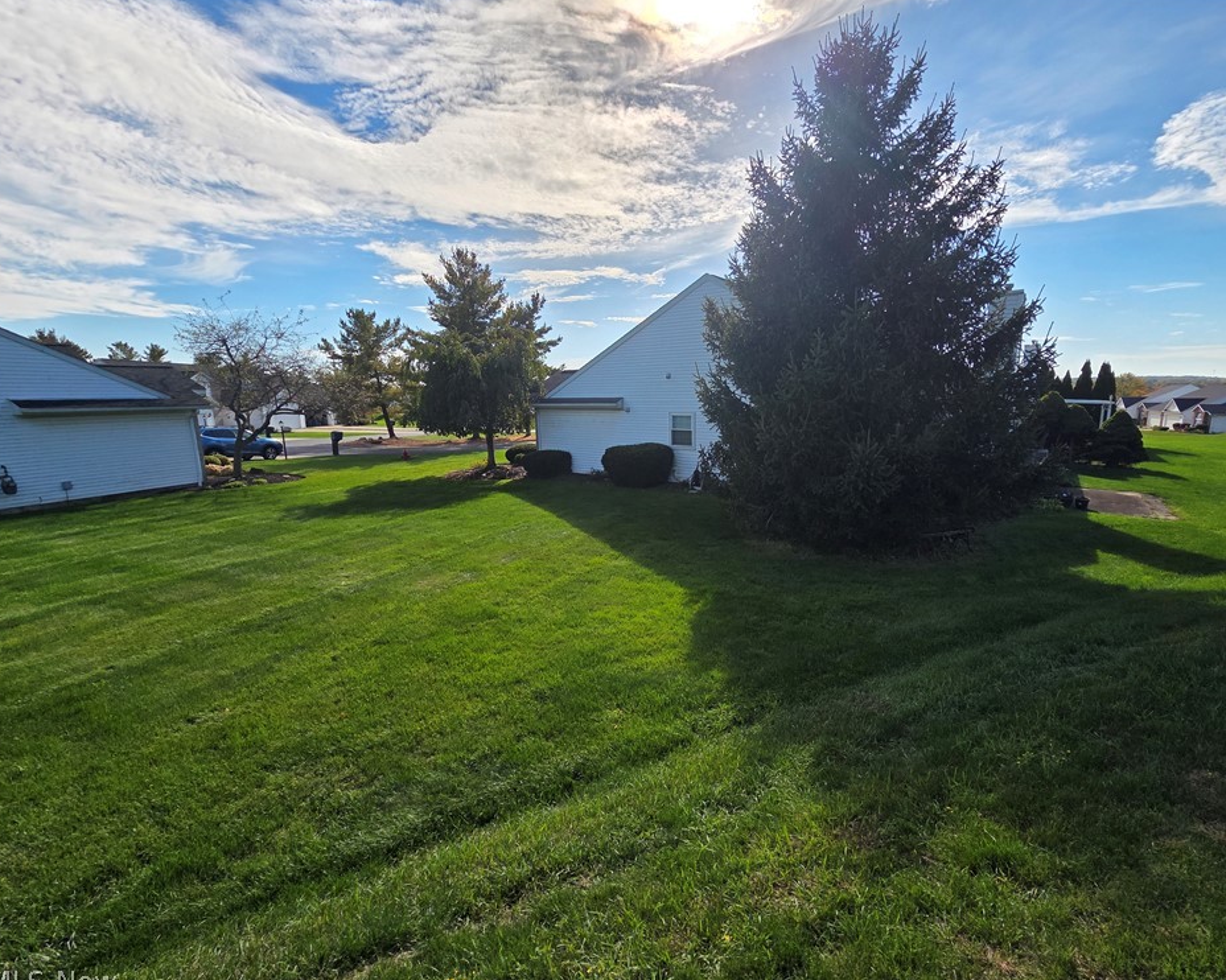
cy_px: 497
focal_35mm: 14
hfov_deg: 100.5
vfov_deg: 88.0
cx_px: 657
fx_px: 508
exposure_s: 1/2760
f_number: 2.2
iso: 50
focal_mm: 2.2
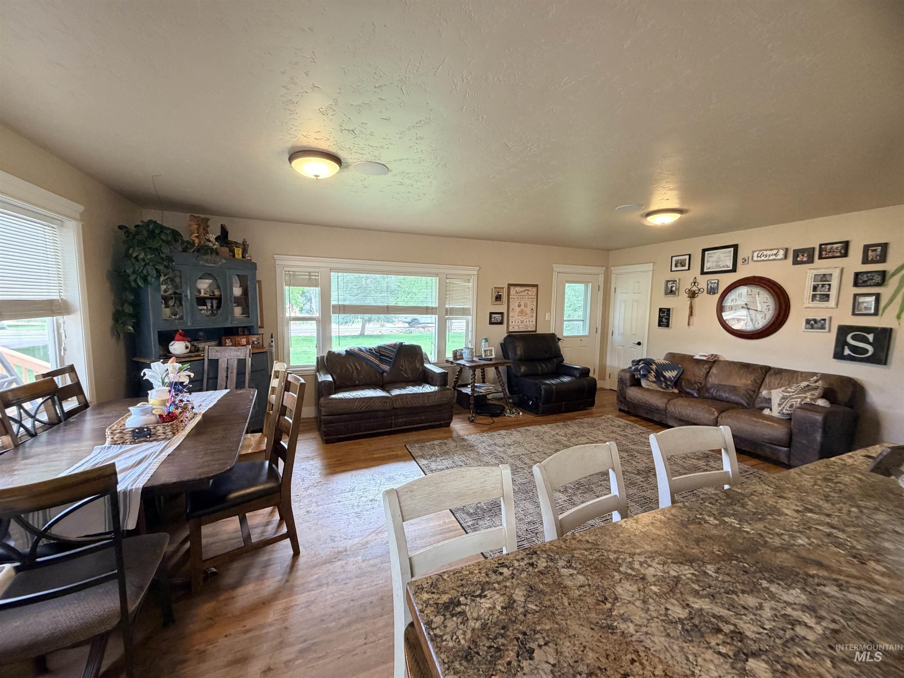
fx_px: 366
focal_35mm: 14
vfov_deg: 85.7
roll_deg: -0.9
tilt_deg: -5.5
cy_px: 339
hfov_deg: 102.1
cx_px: 452
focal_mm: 2.22
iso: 250
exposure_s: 1/60
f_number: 2.2
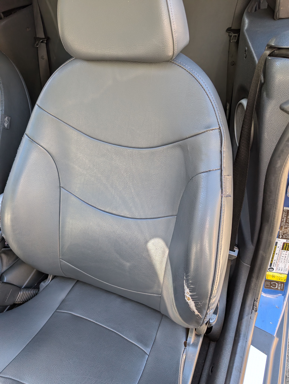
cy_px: 192
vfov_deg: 71.5
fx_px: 266
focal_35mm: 24
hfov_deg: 56.9
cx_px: 144
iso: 28
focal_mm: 6.9
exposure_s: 1/48.4
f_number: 1.68
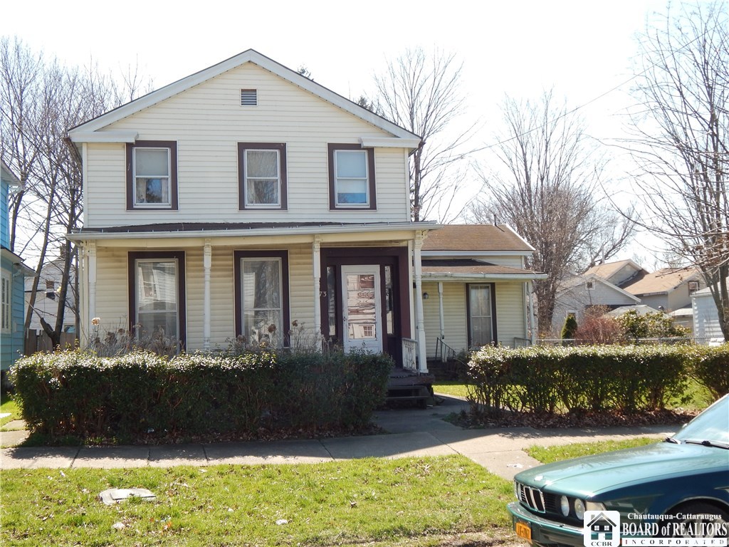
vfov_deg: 33.6
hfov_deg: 43.9
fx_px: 906
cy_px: 274
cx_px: 364
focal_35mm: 43
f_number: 3.6
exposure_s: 1/400
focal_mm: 7.7
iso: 125
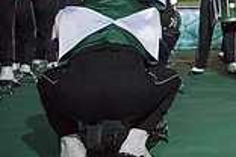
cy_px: -105
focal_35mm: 89
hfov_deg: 19.0
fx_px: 583
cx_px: 390
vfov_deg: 14.0
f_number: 2.8
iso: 8000
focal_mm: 24
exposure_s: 1/3200
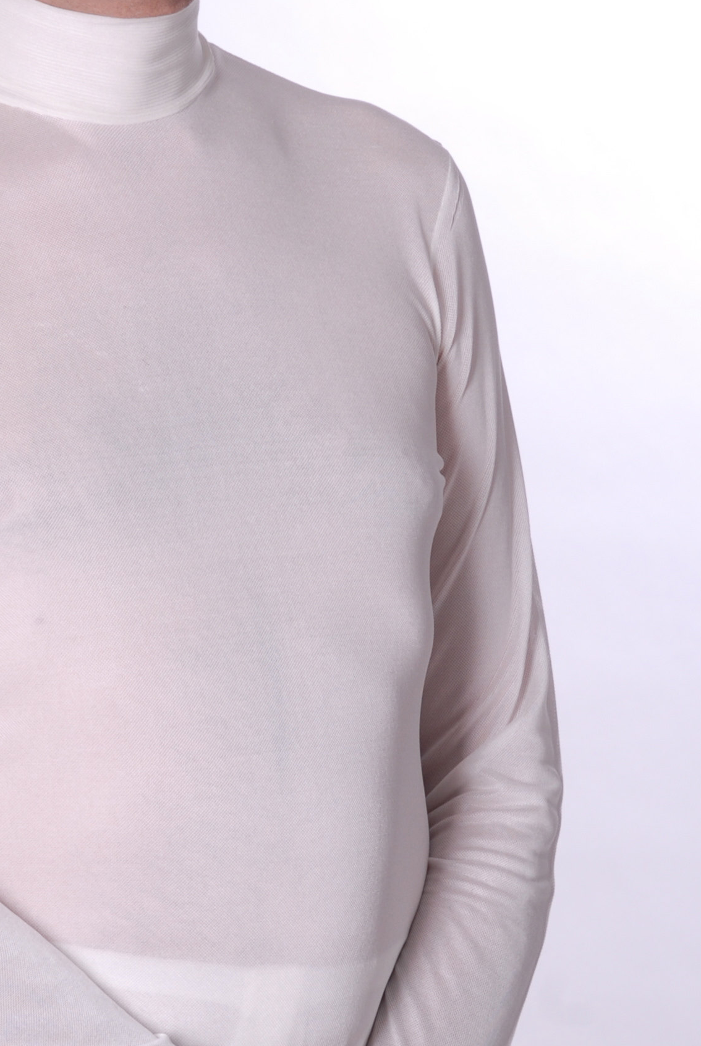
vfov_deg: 8.6
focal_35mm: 240
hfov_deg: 5.7
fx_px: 6989
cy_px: 458
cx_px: 77
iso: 100
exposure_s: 1/125
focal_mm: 70
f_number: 16
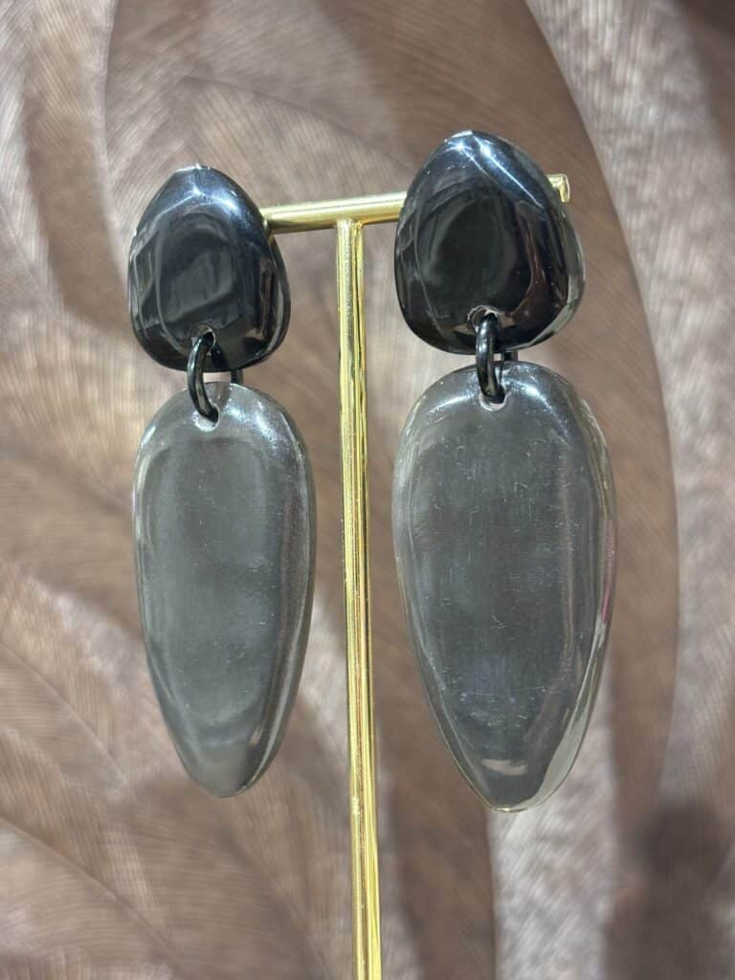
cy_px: 490
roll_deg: +1.3
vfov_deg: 36.8
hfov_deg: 28.0
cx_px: 368
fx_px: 1472
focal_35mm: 52
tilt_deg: -1.3
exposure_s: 1/33
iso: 100
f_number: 1.6
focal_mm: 5.96
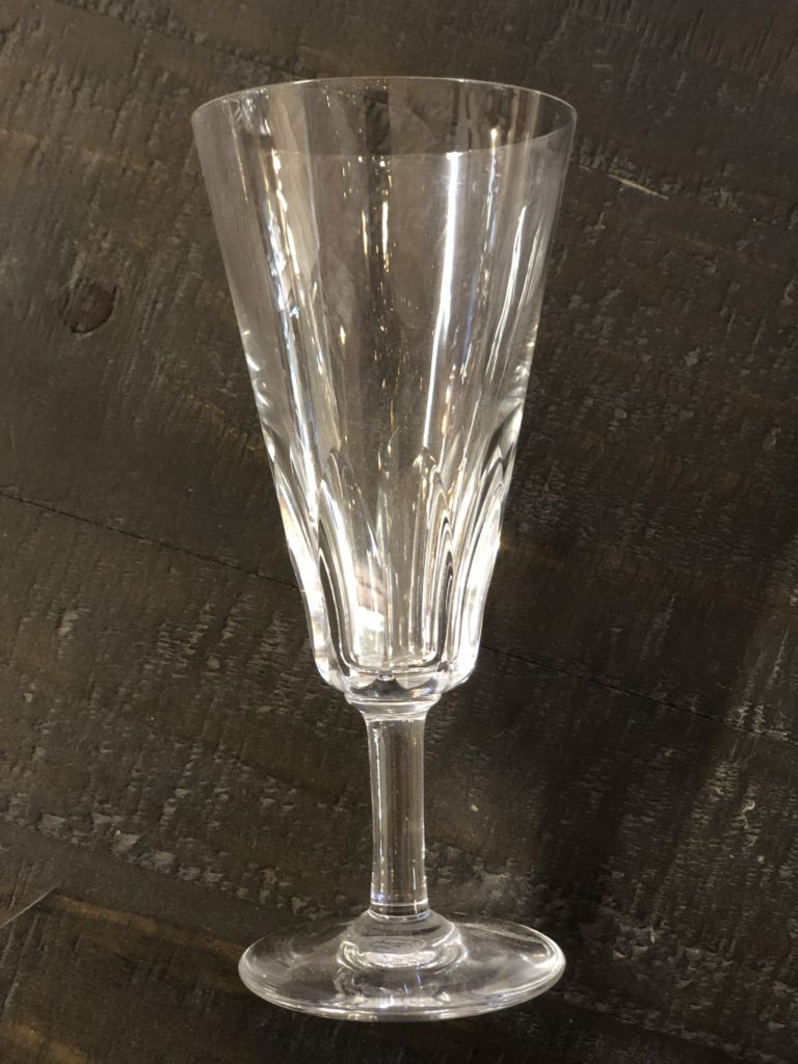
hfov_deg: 28.0
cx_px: 399
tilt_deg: -89.5
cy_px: 532
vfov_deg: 36.8
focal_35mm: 52
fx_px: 1598
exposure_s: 1/9
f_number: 2.4
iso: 160
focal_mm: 6
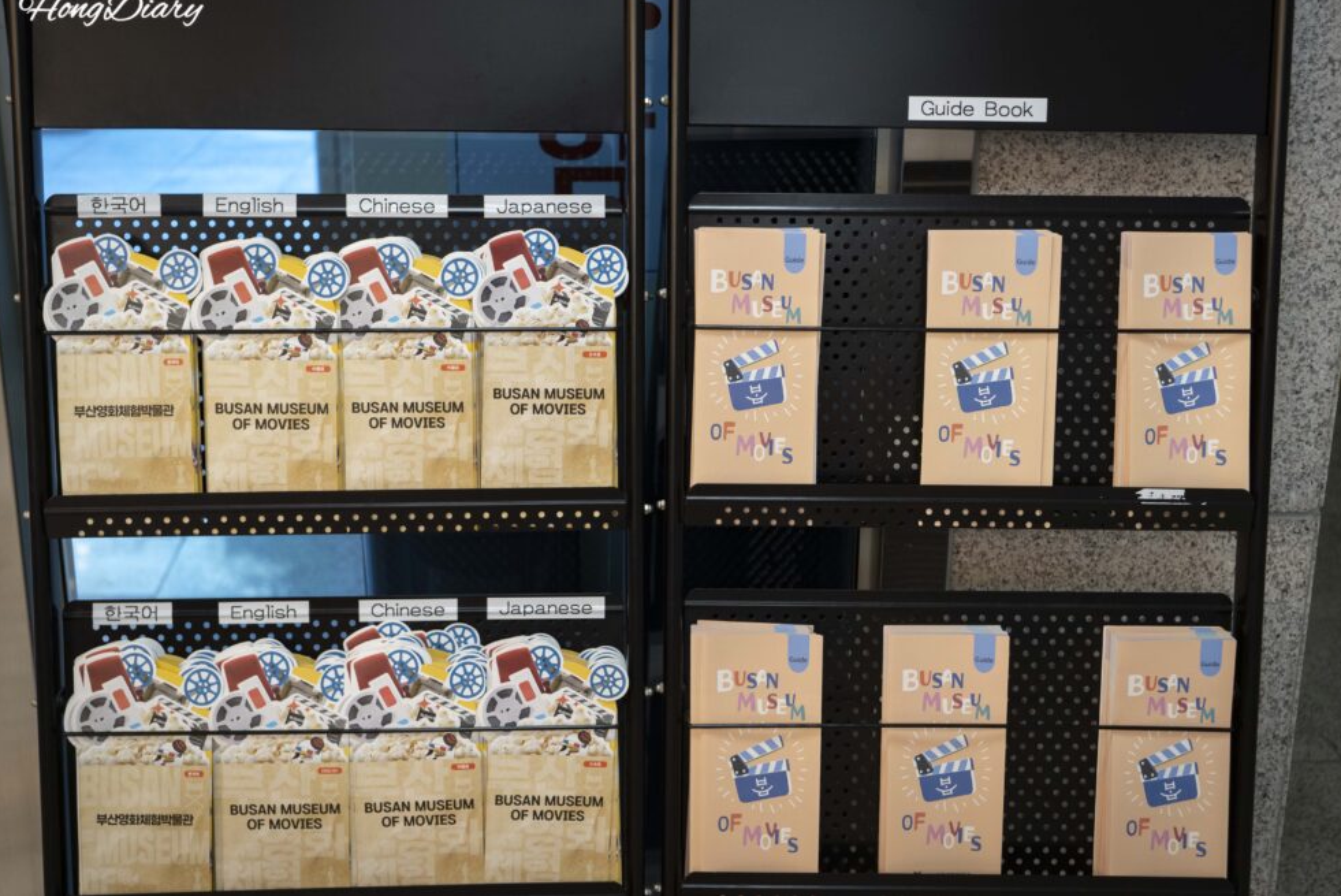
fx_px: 1789
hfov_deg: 41.1
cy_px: 430
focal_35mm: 48
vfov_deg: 28.1
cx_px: 673
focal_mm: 46
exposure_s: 1/160
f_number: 5.6
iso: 2000
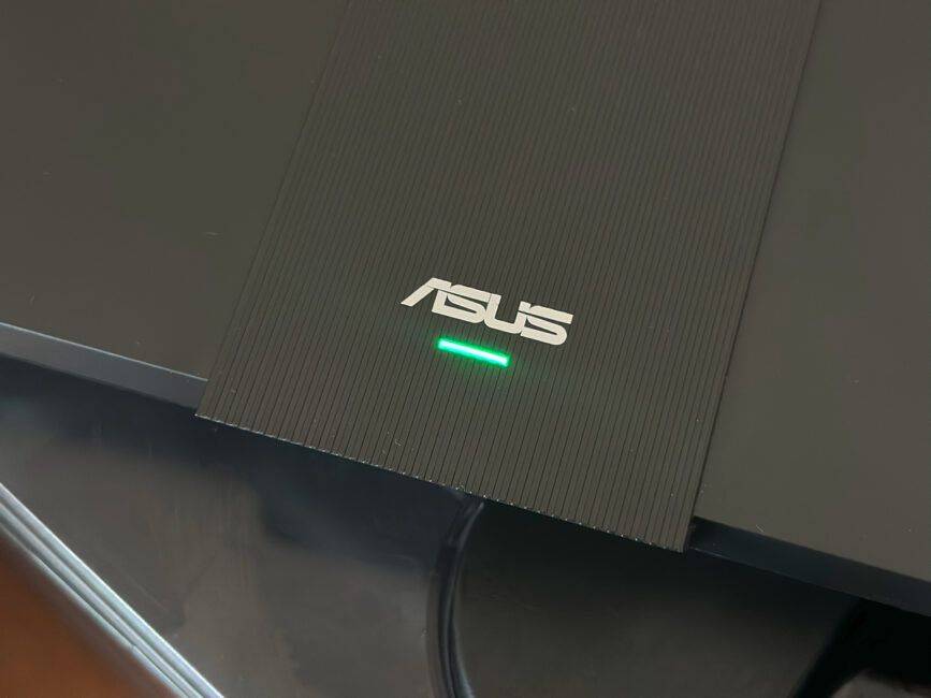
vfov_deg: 30.3
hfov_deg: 39.7
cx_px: 466
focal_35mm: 48
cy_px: 349
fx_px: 1291
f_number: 1.78
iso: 640
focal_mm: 6.86
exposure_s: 1/40
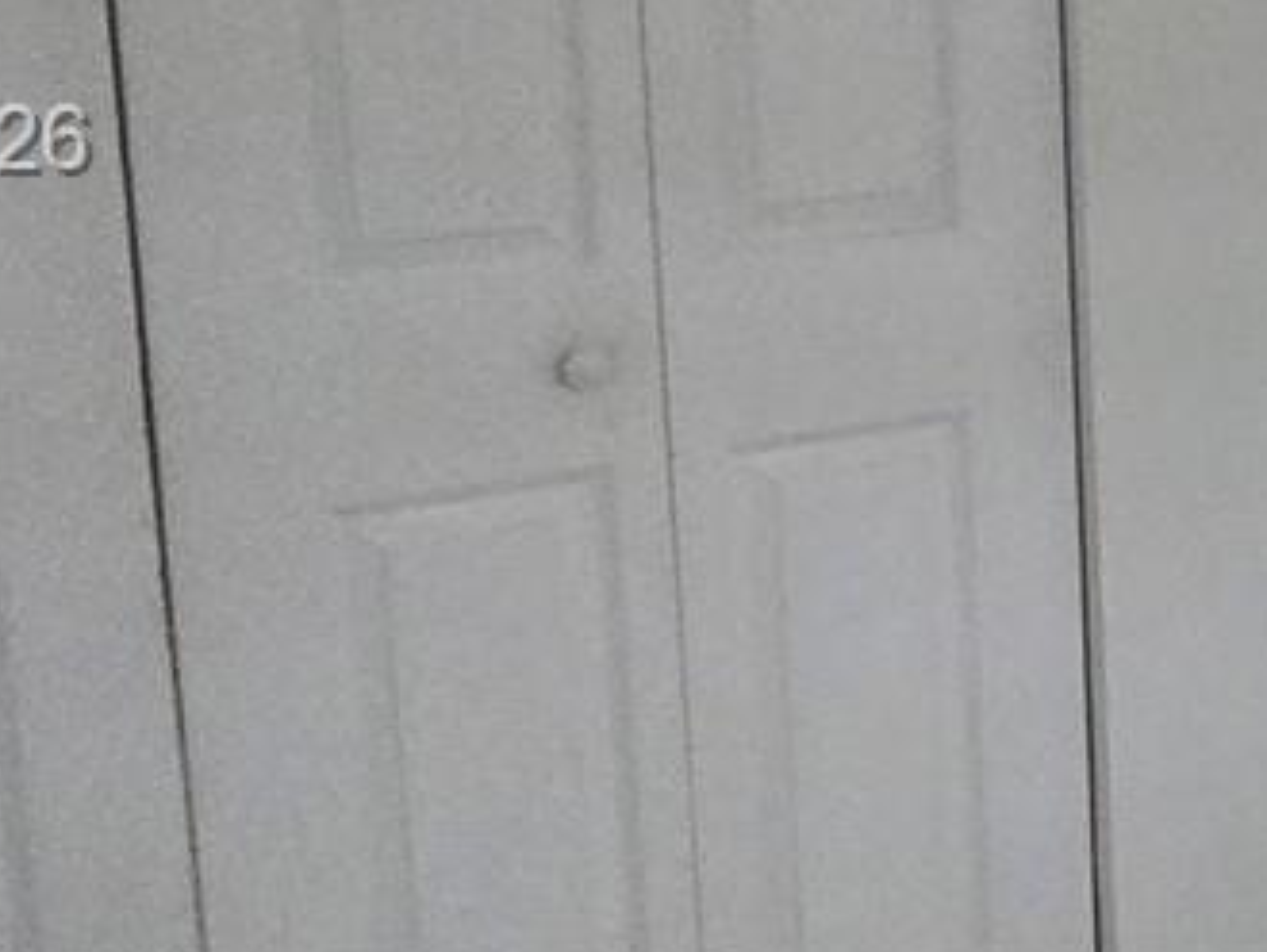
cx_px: 1966
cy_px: 146
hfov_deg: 23.6
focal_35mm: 63
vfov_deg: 22.9
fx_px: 2308
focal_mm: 2.2
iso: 640
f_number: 2.2
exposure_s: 1/60
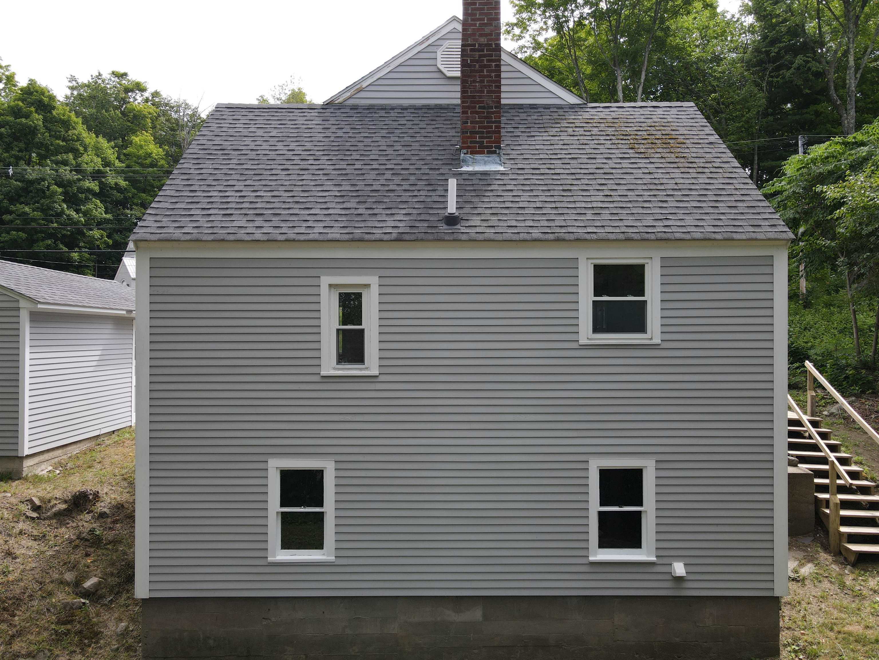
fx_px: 609
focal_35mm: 24
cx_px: 440
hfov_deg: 71.6
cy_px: 330
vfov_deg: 56.8
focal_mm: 4.5
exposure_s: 1/250
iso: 100
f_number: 2.8
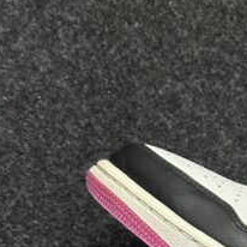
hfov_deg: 10.3
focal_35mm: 165
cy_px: 425
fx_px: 1332
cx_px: 353
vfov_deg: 10.1
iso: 200
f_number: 1.78
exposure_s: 1/50
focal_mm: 6.86
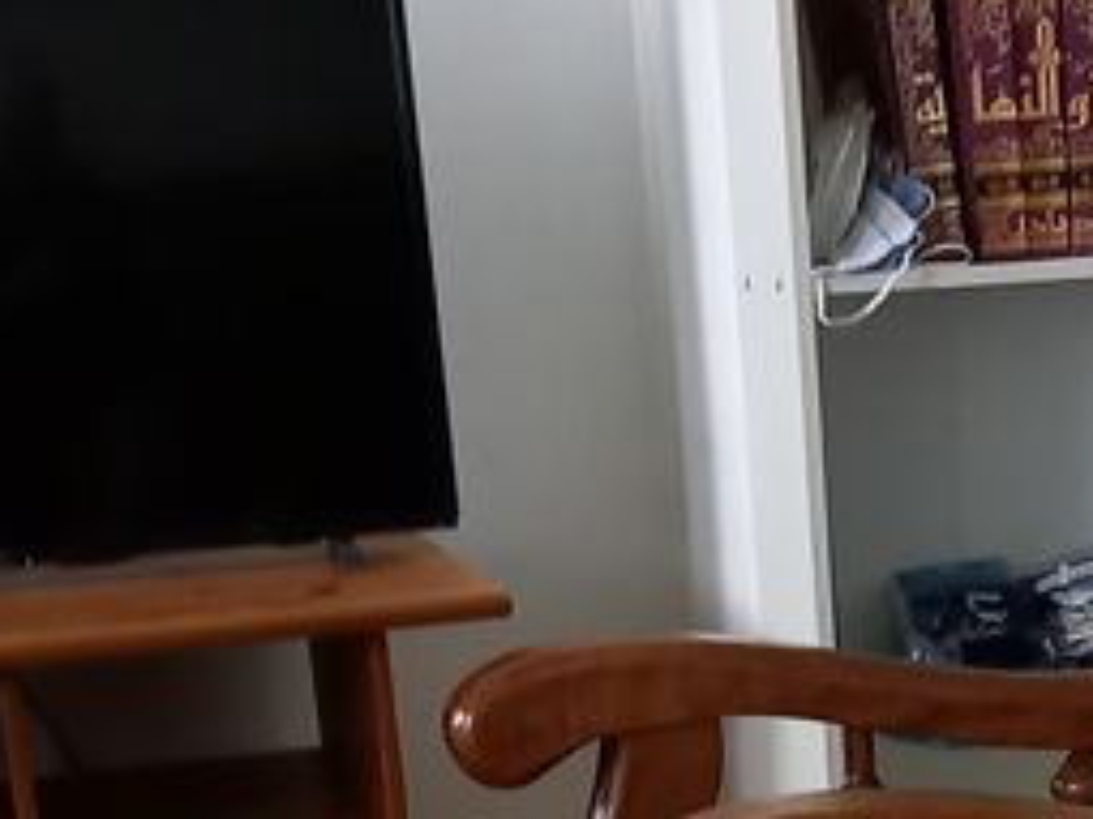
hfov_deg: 19.9
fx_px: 3093
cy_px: 1364
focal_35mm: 98
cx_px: 819
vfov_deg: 13.8
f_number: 1.8
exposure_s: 1/25
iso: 500
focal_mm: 4.65
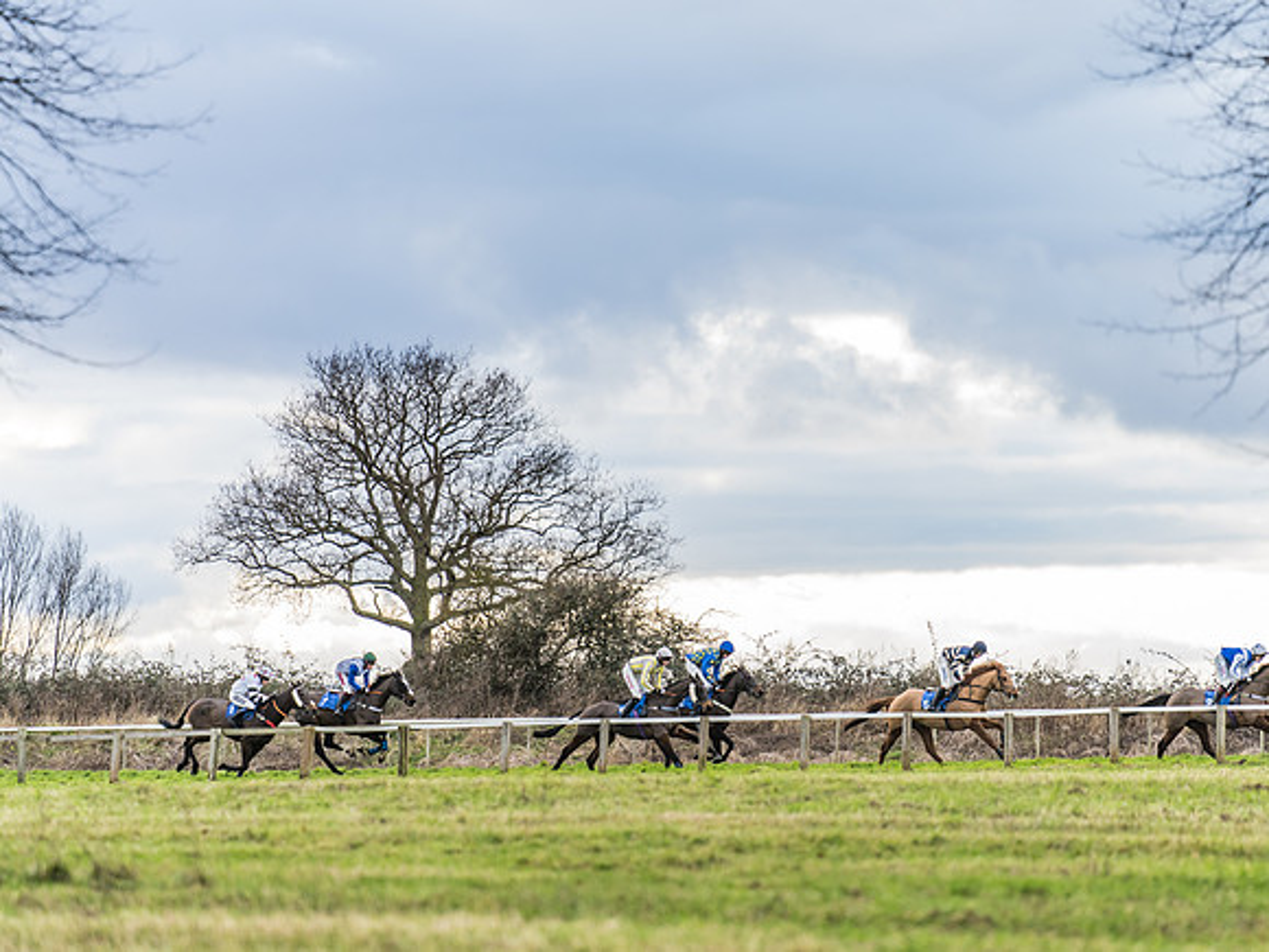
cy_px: 399
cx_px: 774
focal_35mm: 268
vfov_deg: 5.5
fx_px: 9833
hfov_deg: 7.4
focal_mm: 200
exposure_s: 1/1000
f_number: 2.8
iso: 800
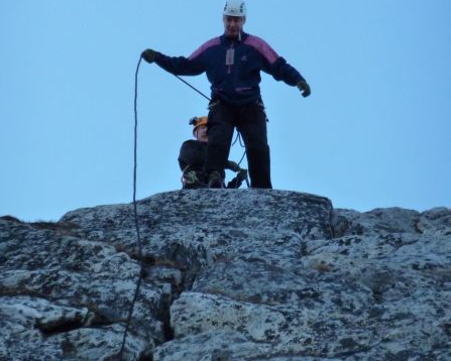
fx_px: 5248
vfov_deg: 3.9
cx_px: 226
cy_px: 128
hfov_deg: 4.9
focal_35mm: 393
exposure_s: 1/1000
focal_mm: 49.2
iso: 500
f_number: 4.9
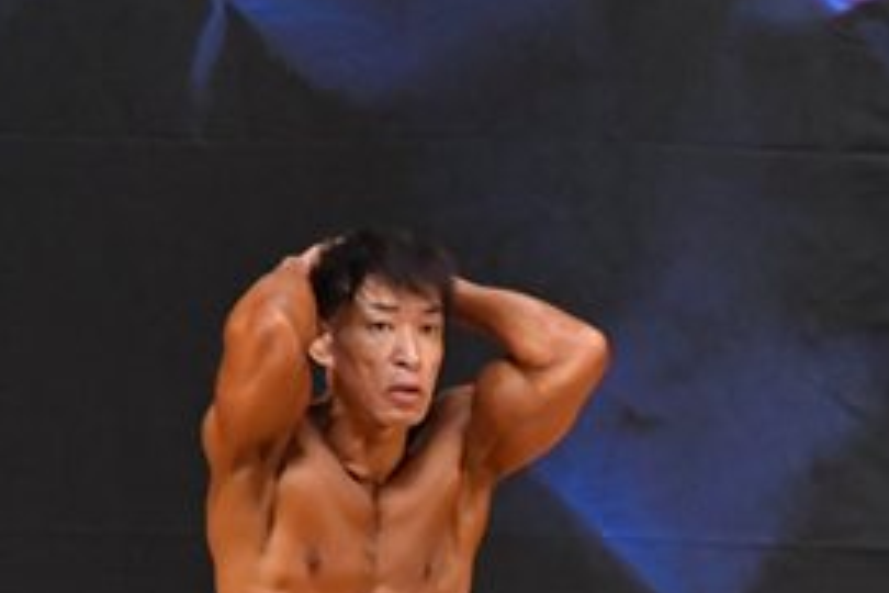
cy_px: 781
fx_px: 18050
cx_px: 1088
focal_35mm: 731
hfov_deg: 2.8
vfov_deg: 1.9
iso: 5600
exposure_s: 1/400
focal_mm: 170
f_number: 5.6
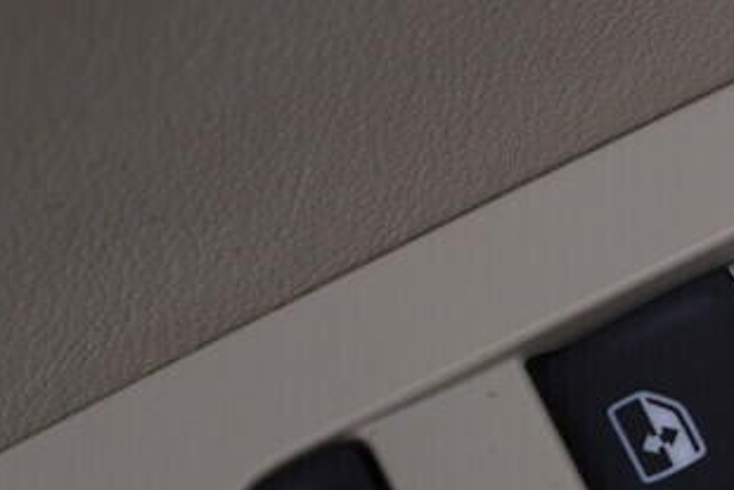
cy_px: 189
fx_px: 3406
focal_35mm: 167
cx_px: 1241
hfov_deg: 11.6
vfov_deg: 8.2
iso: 125
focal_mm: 24
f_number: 3.2
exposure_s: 1/50
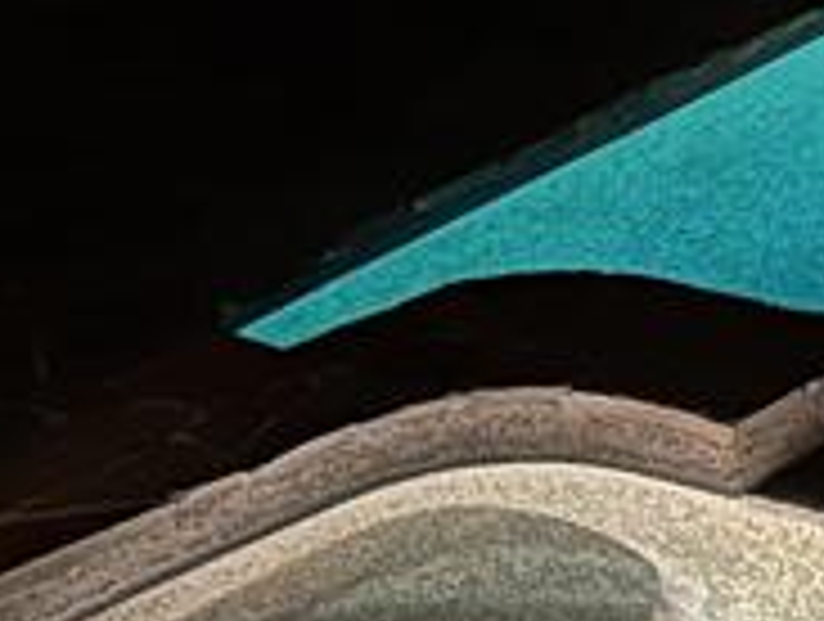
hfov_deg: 12.4
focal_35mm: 134
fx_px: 3196
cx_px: 1797
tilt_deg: -10.7
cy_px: -225
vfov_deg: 10.8
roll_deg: -2.9
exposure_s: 1/9
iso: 1250
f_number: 1.78
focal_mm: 6.86
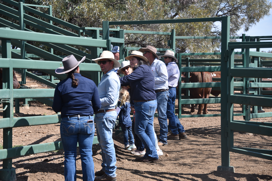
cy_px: 90
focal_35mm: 98
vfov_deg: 14.0
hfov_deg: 20.8
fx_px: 741
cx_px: 136
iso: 200
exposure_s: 1/500
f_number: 5.6
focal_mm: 98
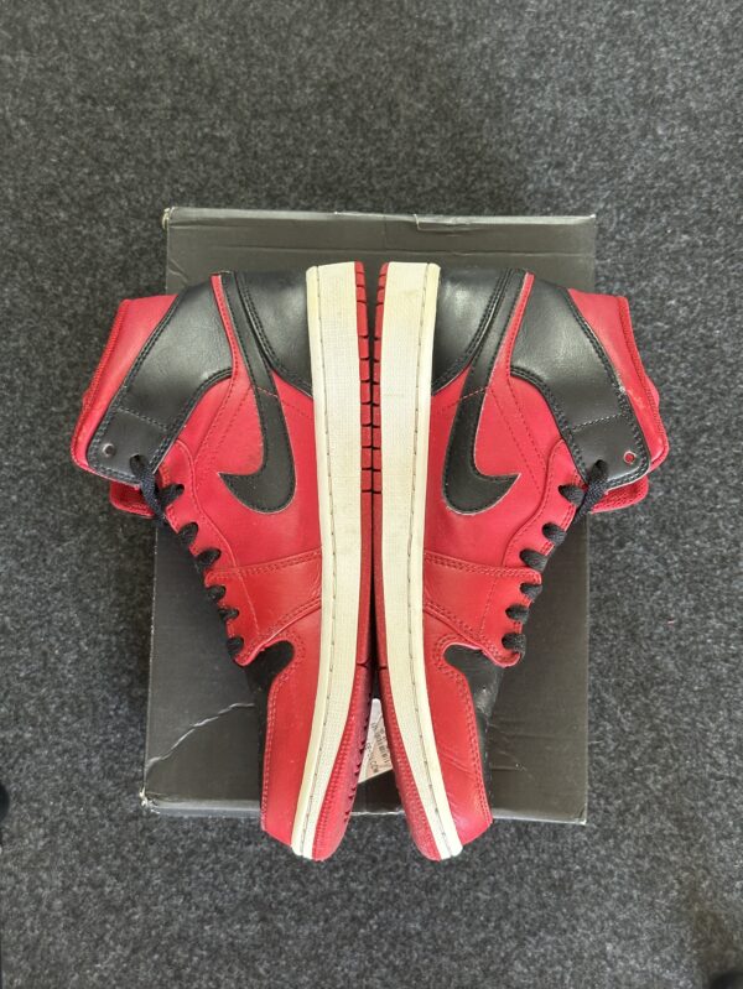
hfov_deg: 30.3
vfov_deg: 39.6
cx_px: 372
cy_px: 494
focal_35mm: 48
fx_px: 1373
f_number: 1.78
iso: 250
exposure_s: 1/50
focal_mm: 6.86
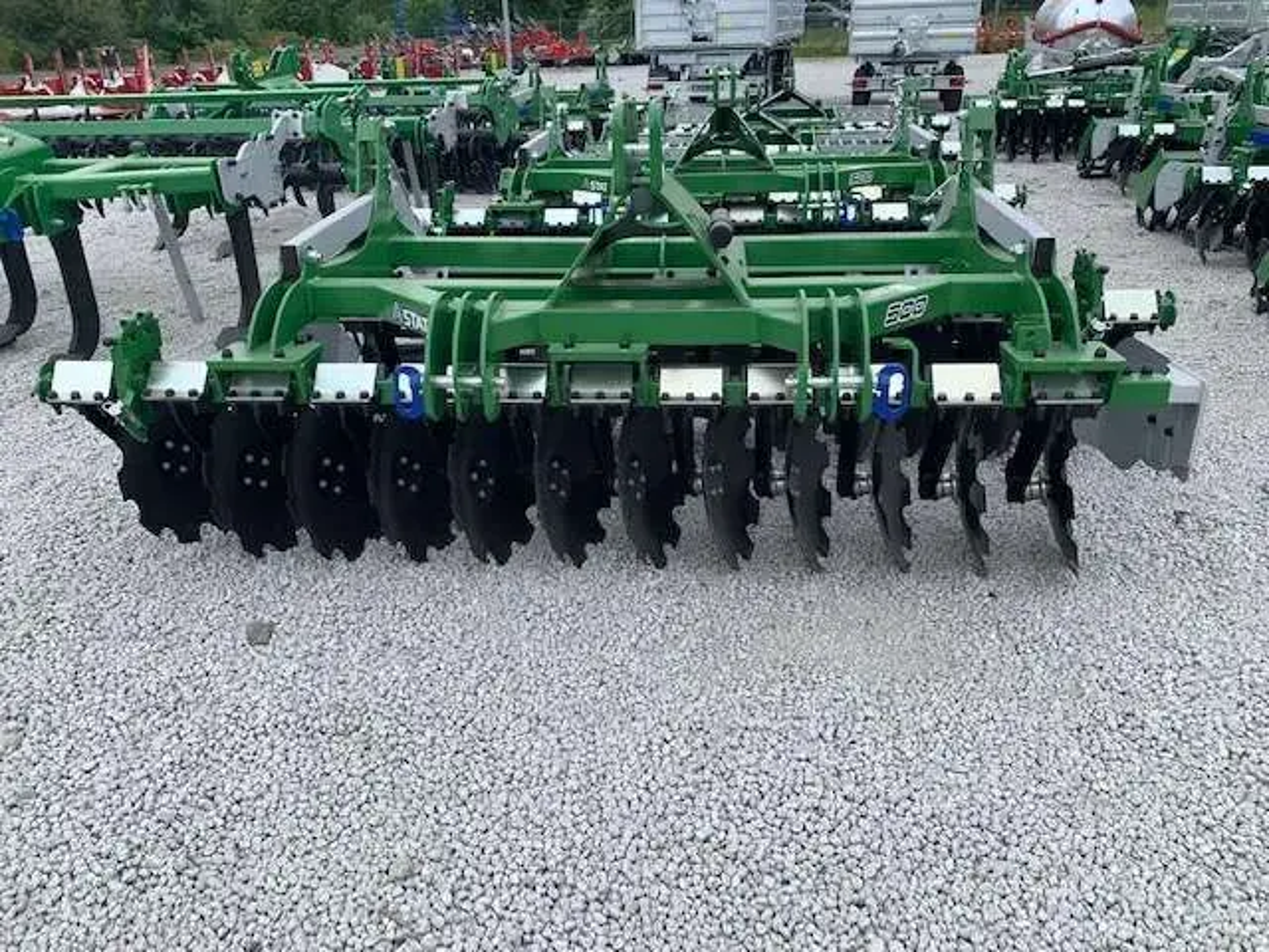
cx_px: 634
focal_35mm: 26
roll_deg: +1.1
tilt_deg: -23.7
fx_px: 953
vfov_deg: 53.1
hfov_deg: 67.3
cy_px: 476
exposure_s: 1/696
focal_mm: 4.25
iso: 25
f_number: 1.8
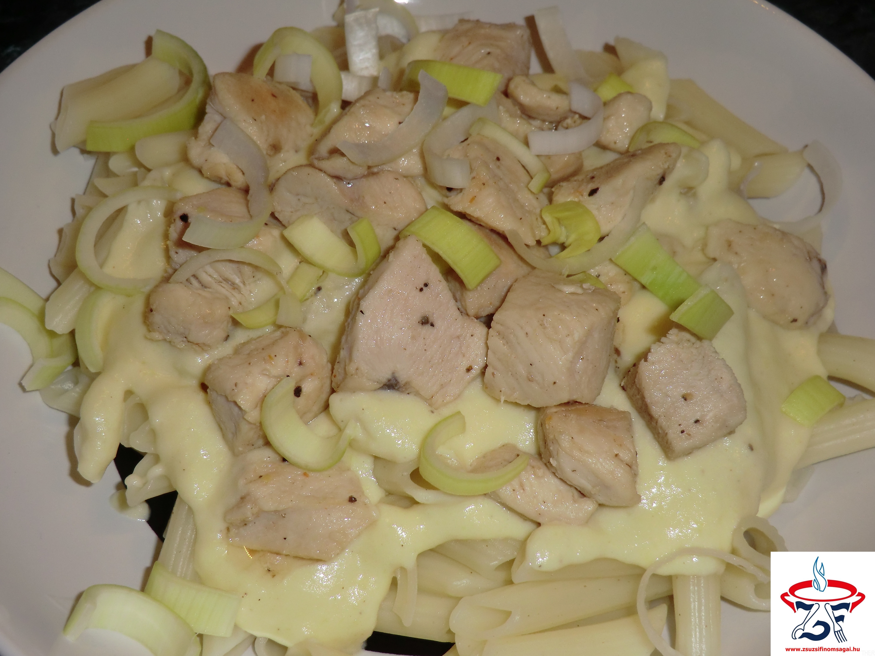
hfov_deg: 40.4
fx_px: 1188
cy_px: 328
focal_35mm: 47
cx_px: 438
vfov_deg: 30.9
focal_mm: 8.4
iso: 125
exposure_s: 1/60
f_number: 4
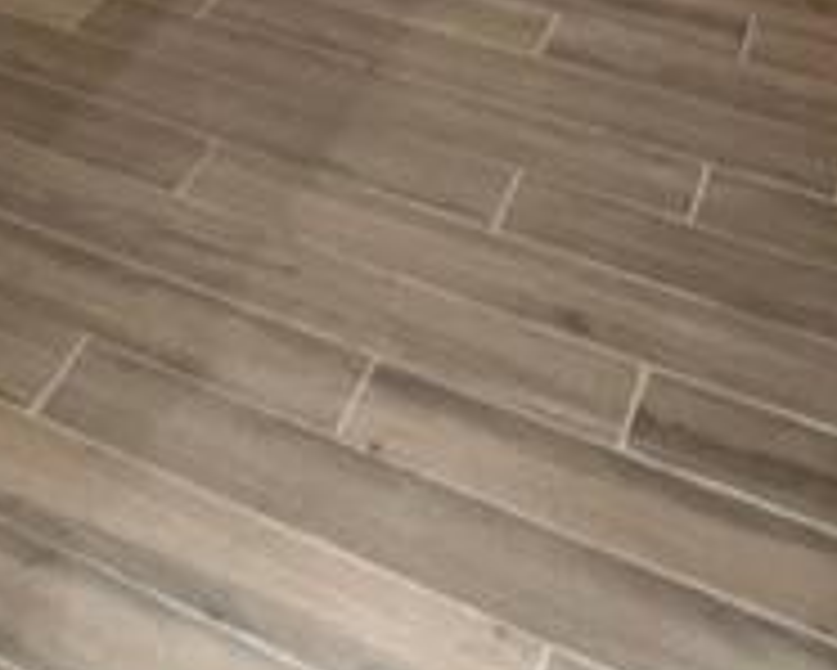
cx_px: -202
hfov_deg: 24.3
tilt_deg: -2.2
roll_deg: +1.6
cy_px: -920
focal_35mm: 70
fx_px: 1735
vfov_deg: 14.6
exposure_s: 1/60
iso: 160
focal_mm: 1.57
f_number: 1.8
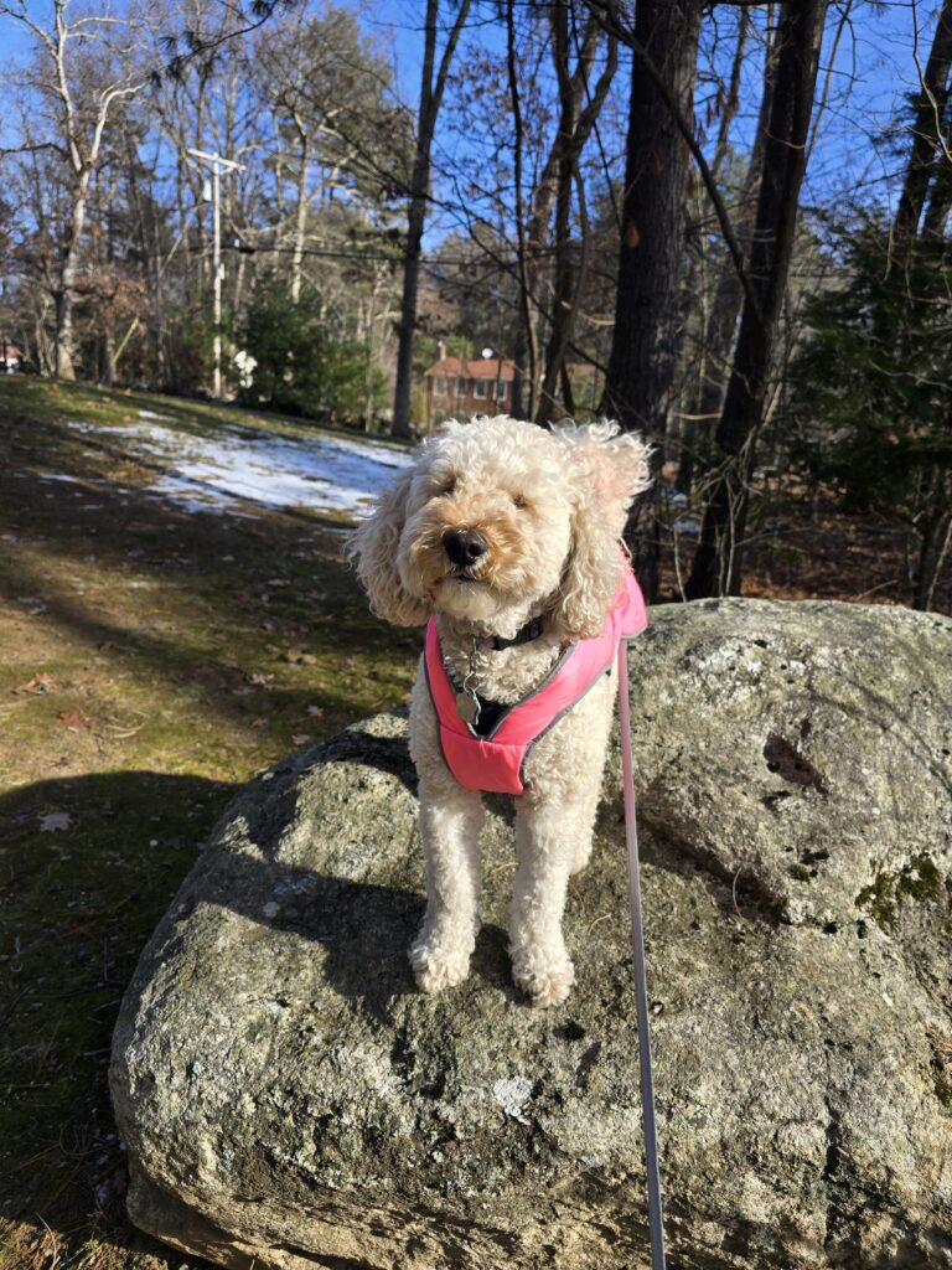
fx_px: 843
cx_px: 476
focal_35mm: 23
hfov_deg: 58.9
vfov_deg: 73.9
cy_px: 635
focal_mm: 6.3
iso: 12
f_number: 1.7
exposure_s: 1/244
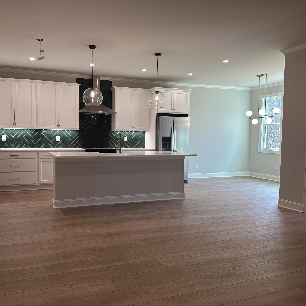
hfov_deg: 55.4
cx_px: 132
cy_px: 151
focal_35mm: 29
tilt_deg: -3.3
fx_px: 290
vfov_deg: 55.6
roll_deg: -0.3
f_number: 1.78
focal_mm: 6.86
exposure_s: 1/120
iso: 100
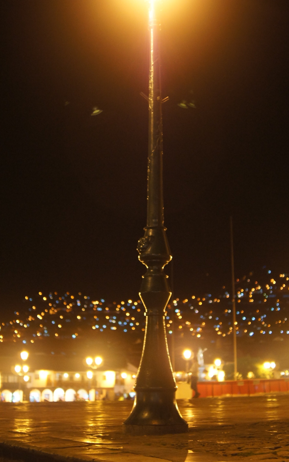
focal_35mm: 55
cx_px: 141
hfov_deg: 23.8
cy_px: 230
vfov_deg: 37.2
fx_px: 687
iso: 1600
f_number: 1.8
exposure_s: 1/50
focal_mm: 35
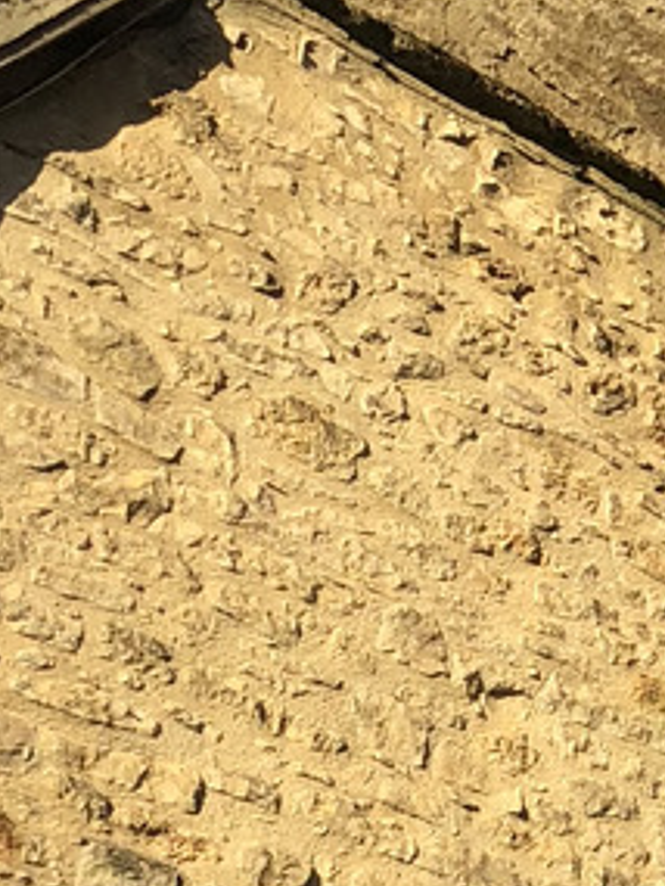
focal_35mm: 157
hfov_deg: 8.8
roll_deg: +1.8
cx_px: 1436
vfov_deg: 12.5
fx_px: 4018
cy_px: 777
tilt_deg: +30.6
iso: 20
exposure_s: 1/1143
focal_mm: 4
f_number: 1.8
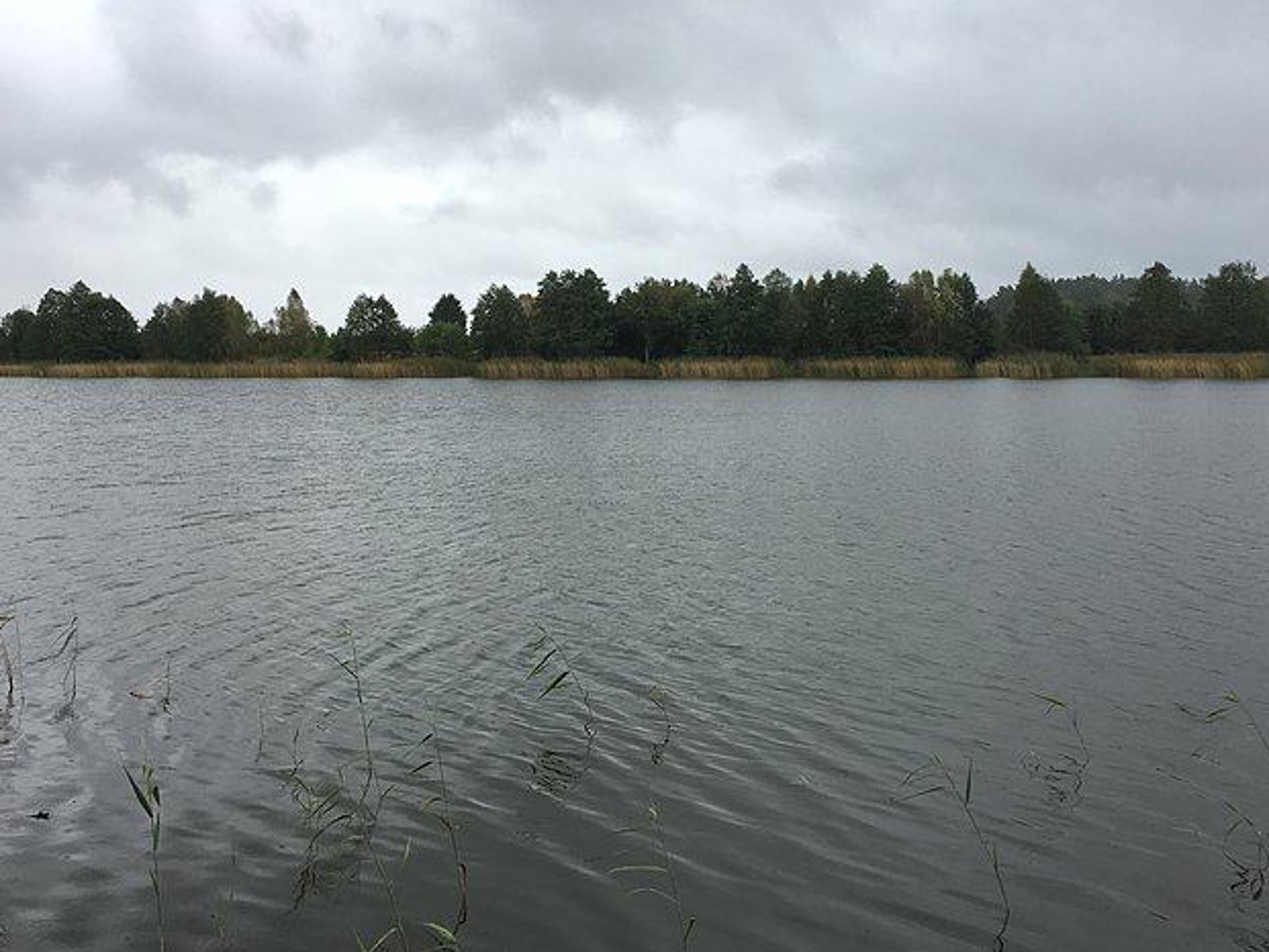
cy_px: 312
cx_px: 621
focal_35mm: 42
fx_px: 1540
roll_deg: -0.2
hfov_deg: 44.8
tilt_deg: +1.6
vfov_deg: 34.0
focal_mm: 4.15
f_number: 2.2
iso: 25
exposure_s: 1/437
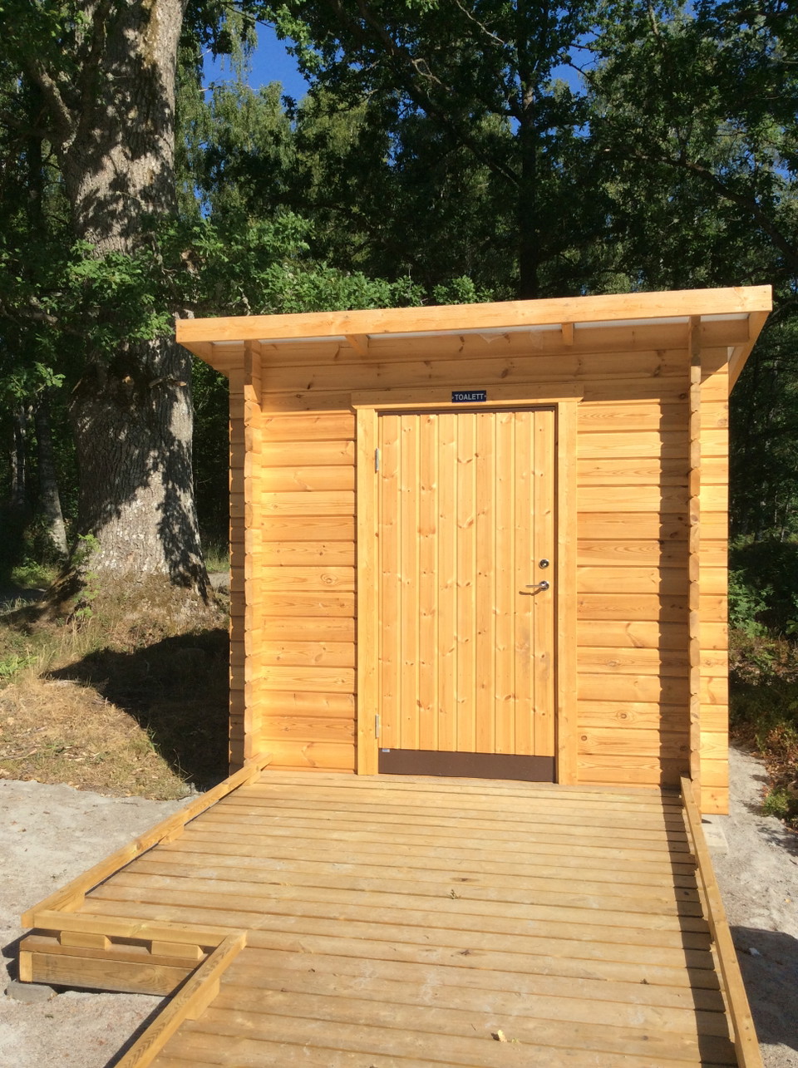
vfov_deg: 56.9
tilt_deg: -1.9
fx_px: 986
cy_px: 534
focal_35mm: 32
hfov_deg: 44.1
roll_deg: +0.4
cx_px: 399
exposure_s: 1/1300
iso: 32
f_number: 2.4
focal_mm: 3.3
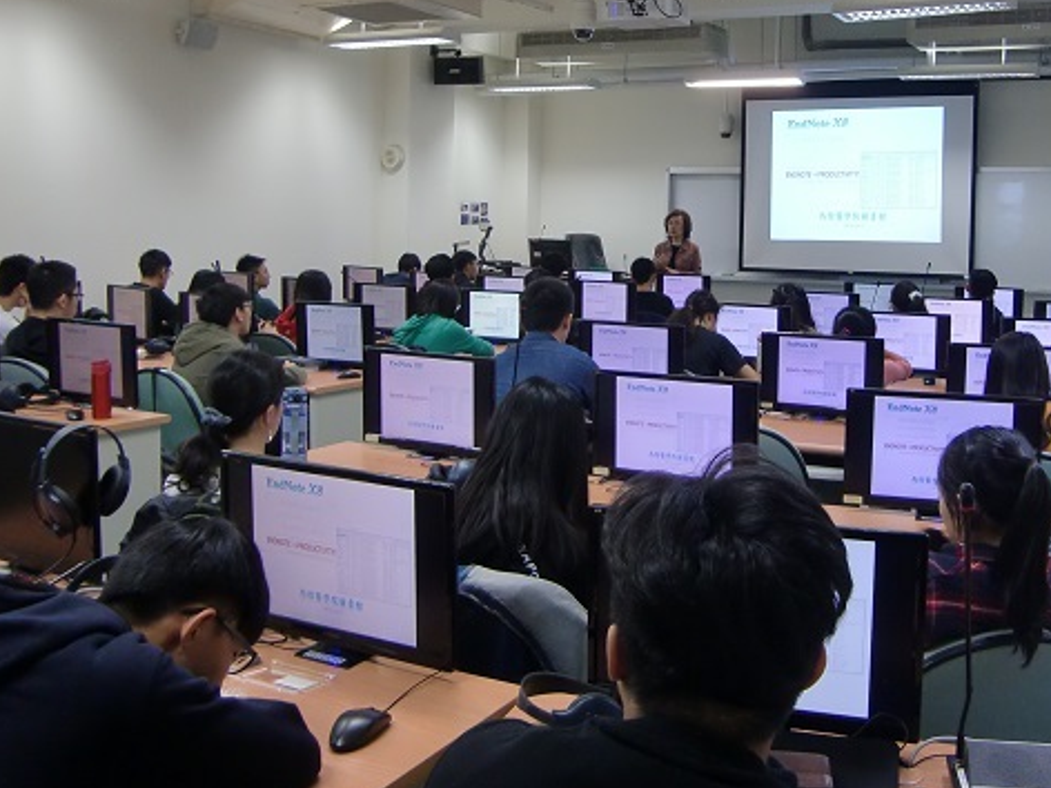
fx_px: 1154
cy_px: 305
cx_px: 666
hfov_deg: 48.5
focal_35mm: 38
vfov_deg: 37.5
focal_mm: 4.9
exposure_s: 1/60
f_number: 2.6
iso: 200
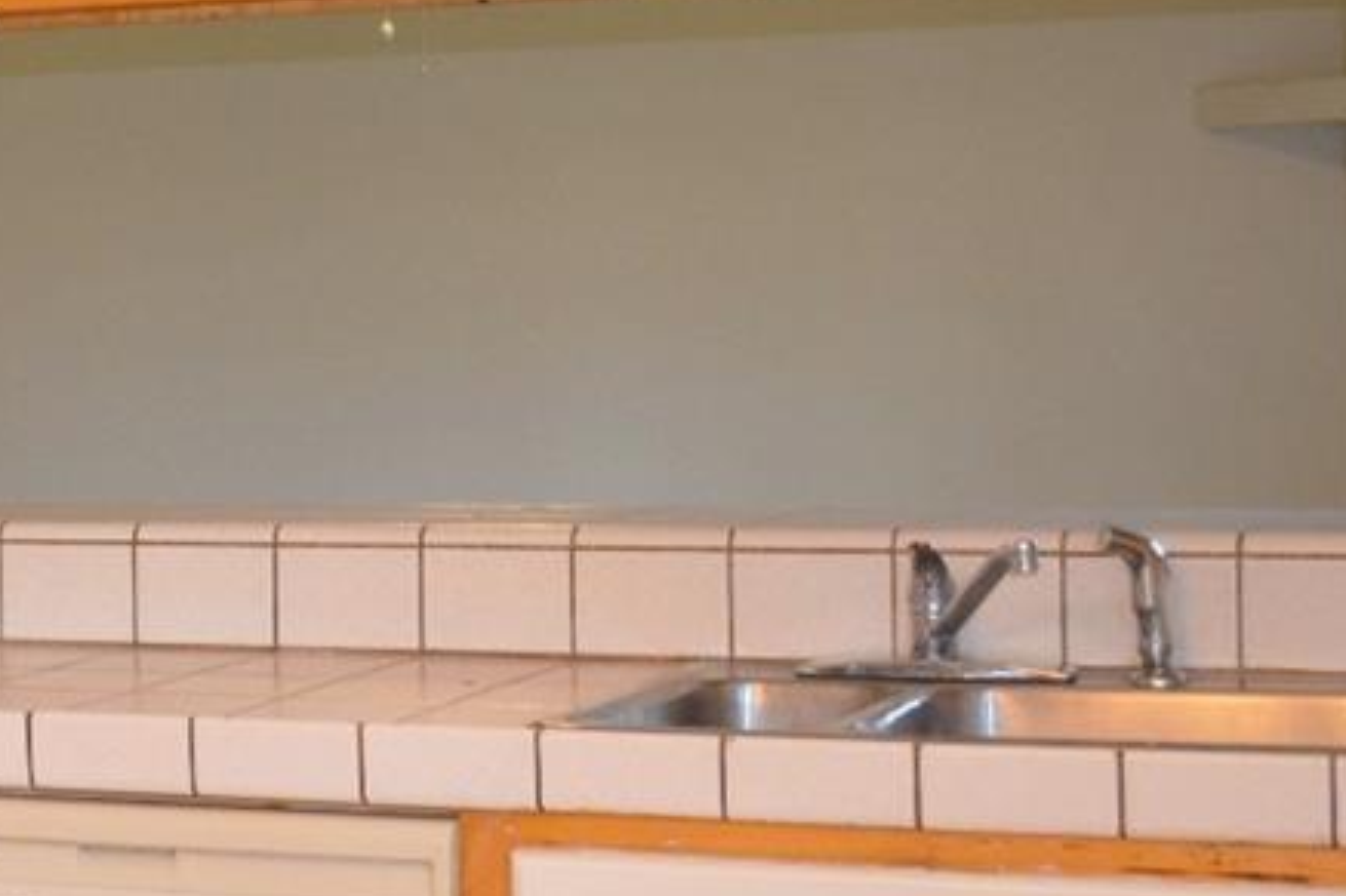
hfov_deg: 18.4
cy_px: 336
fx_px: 3849
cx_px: -422
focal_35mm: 103
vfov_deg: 13.3
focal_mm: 20
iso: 720
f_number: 3.8
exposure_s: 1/60
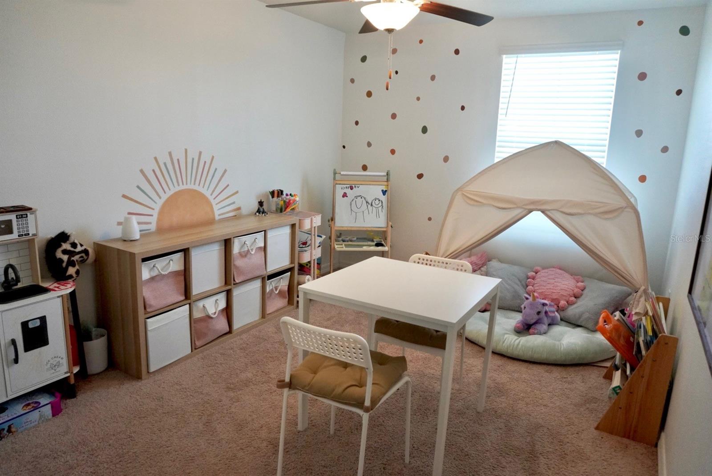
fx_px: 505
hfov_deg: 70.4
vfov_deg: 50.5
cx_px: 356
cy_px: 238
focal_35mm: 26
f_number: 4
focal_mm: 17
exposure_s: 1/160
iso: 1250
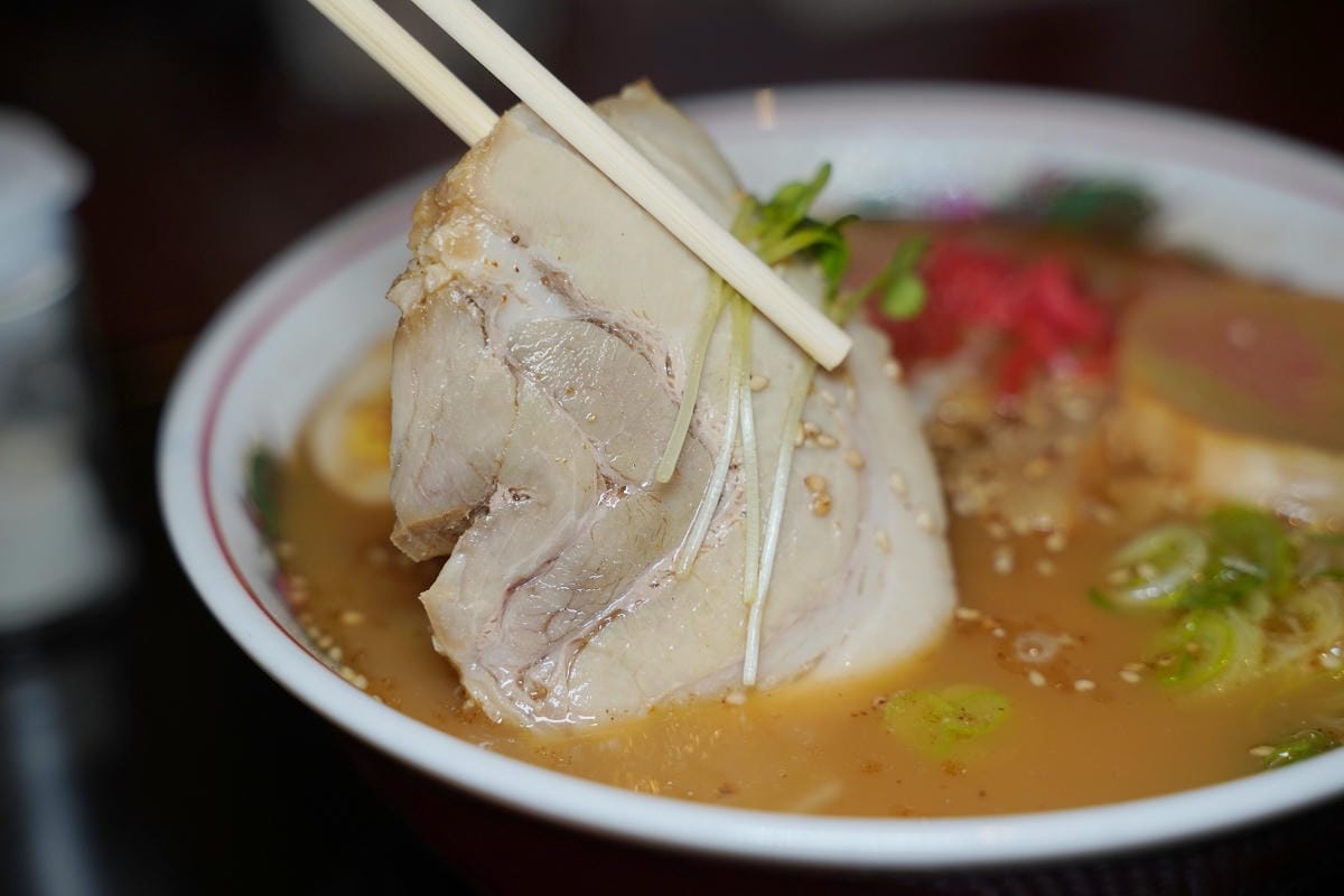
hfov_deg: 27.0
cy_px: 448
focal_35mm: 75
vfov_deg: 18.2
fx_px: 2800
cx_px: 672
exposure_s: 1/80
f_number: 4
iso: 160
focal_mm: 75
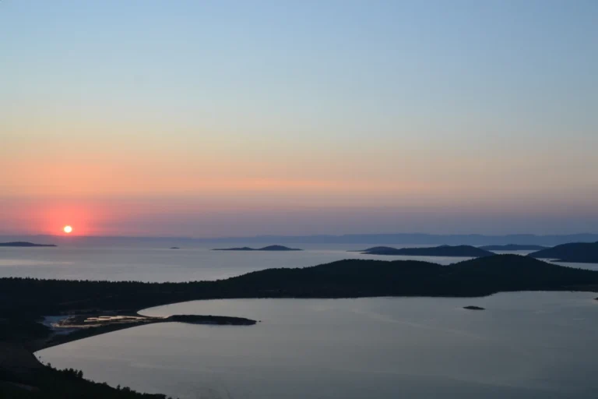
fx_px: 648
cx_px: 299
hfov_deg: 49.6
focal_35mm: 39
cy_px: 200
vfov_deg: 34.2
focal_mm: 26
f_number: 9
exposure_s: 1/125
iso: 400
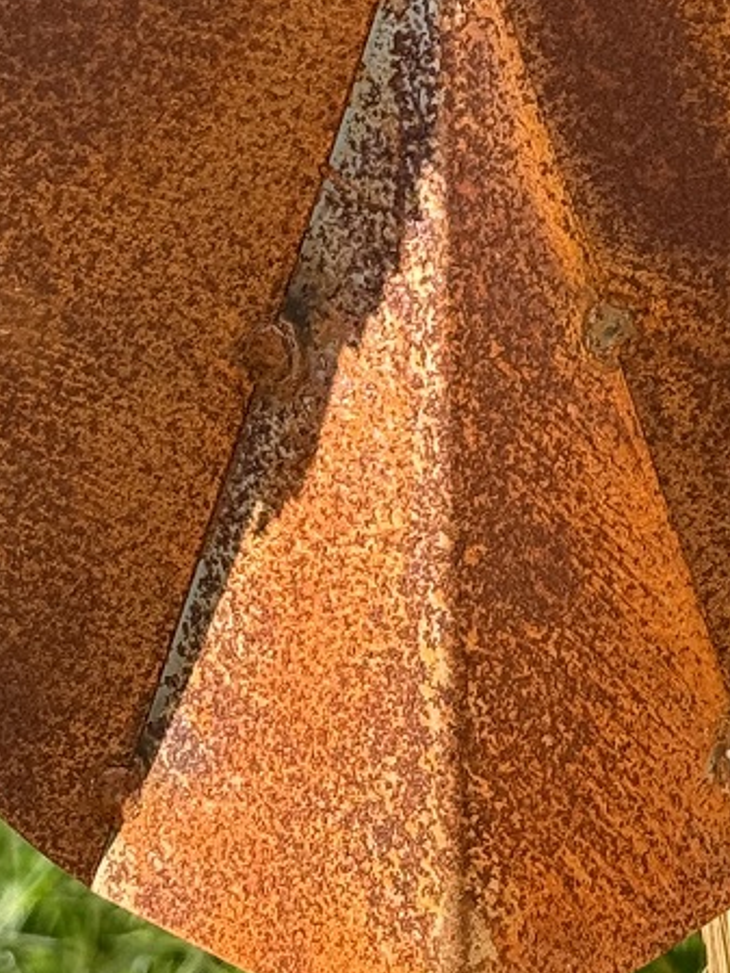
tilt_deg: -13.7
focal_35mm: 171
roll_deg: +1.0
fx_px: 4806
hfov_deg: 8.7
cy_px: -362
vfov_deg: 11.2
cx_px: 477
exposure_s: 1/926
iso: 64
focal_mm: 6.76
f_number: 1.78
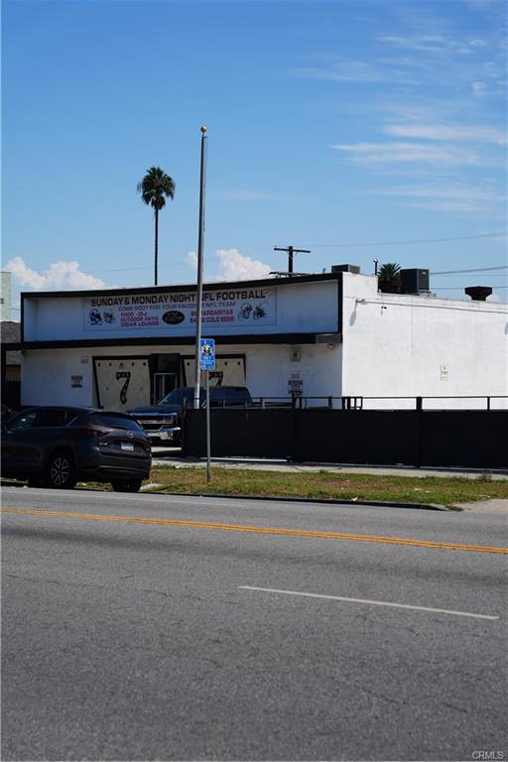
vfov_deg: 28.8
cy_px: 381
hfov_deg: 19.5
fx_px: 1482
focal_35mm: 70
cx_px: 254
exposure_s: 1/1000
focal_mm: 70
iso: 100
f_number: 5
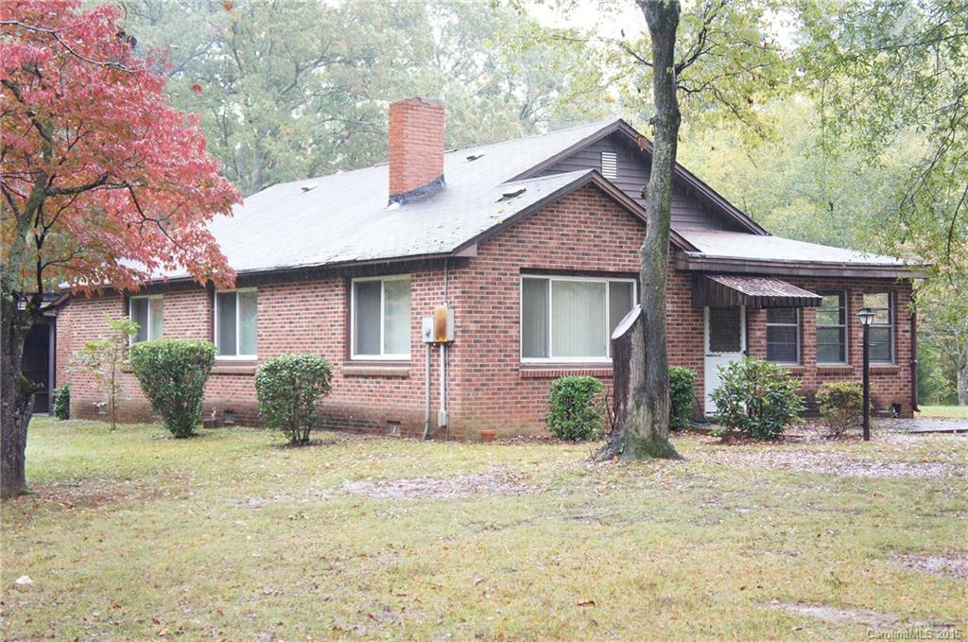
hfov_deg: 36.9
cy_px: 321
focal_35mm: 54
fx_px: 1449
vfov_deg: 25.0
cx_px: 484
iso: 320
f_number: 4.5
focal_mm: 36
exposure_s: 1/60
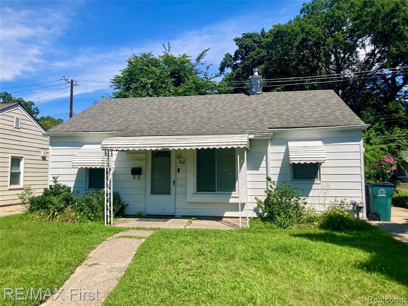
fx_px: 330
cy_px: 153
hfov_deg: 63.4
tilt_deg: +4.9
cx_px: 204
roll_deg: -1.9
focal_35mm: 28
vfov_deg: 49.7
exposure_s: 1/2525
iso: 25
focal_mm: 3.99
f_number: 1.8
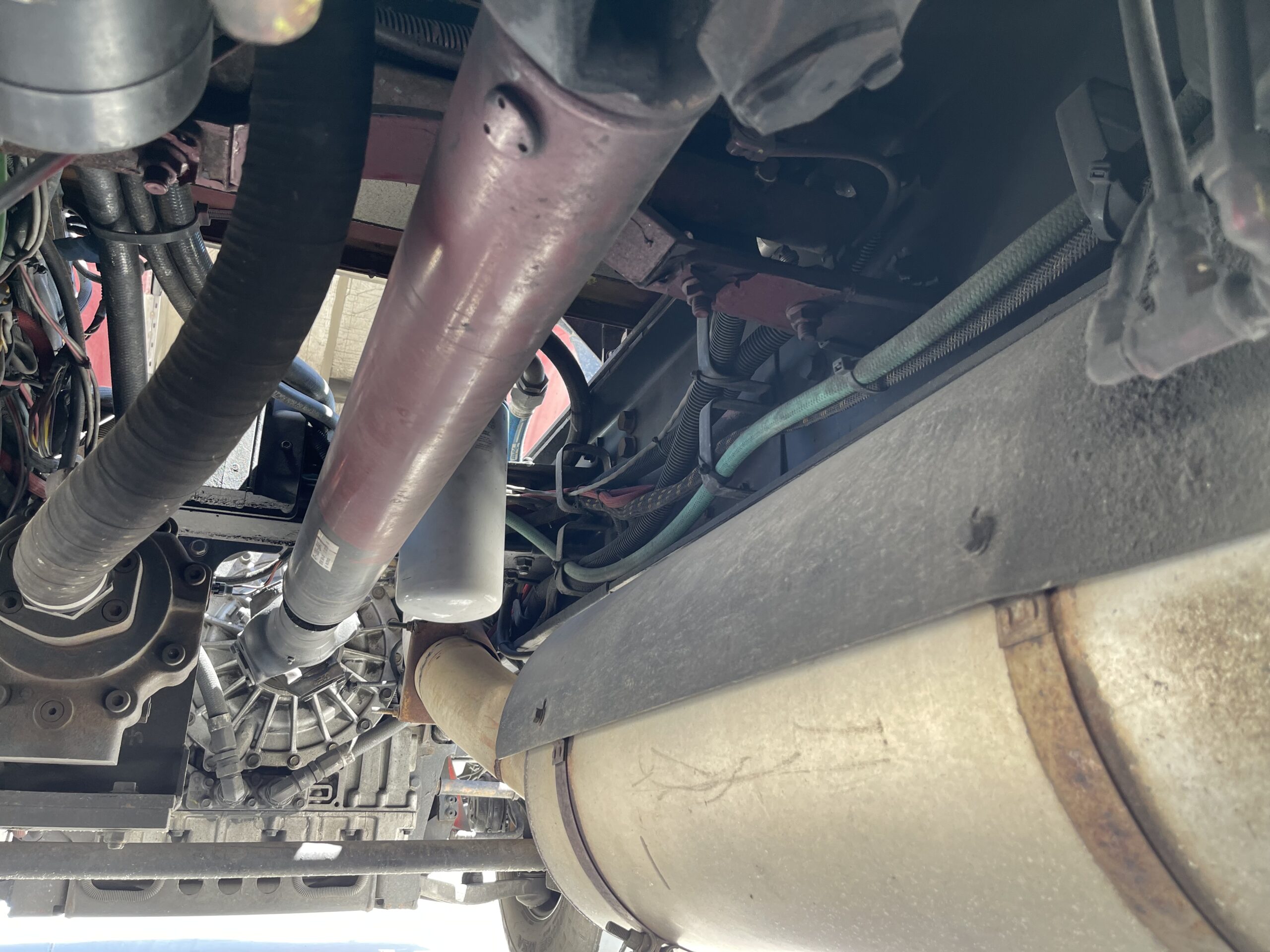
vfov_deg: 53.1
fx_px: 954
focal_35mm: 26
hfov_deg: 67.3
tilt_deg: +20.6
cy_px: 476
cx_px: 635
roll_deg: +0.5
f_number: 1.6
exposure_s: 1/121
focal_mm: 5.1
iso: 80
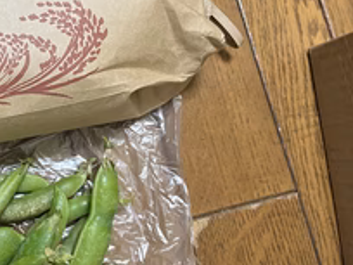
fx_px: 520
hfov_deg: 35.3
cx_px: 35
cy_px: 113
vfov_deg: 28.5
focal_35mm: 51
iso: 200
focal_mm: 5.1
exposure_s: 1/60
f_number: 1.6
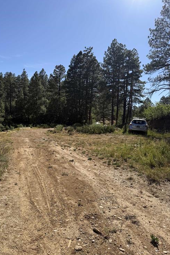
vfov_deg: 69.4
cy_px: 132
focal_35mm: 26
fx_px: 184
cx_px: 78
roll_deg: -2.2
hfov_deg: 49.5
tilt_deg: -3.4
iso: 80
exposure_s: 1/4673
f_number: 1.78
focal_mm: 6.76
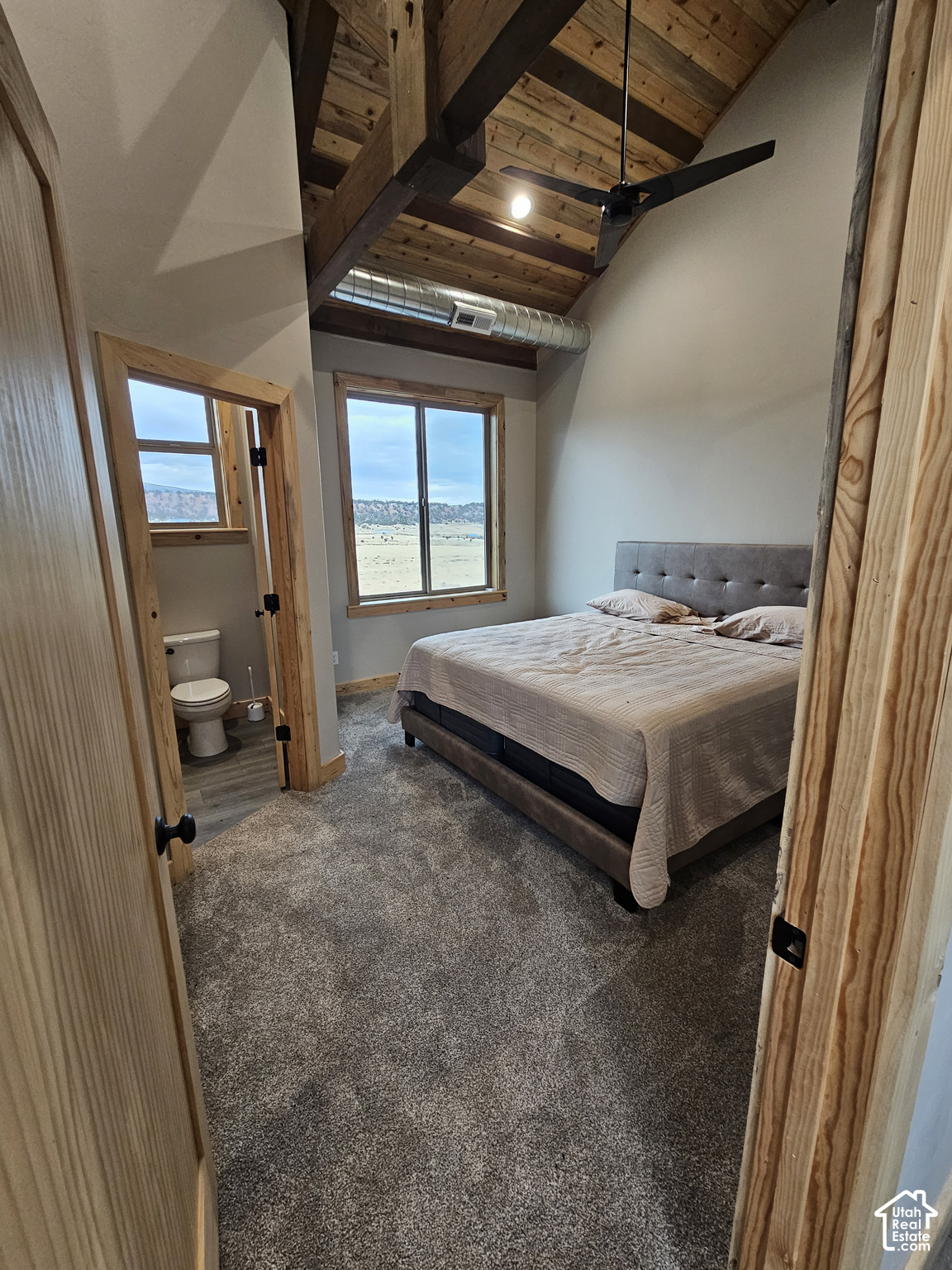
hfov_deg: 89.9
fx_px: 477
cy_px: 635
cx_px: 476
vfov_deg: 106.2
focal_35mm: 13
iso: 200
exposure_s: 1/60
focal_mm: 2.2
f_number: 2.2
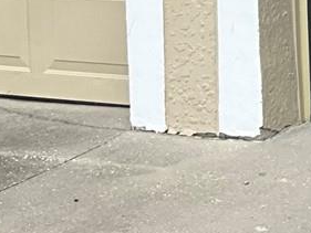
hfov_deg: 10.9
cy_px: -157
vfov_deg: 8.7
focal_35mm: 165
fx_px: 1483
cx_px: 625
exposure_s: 1/944
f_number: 1.8
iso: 25
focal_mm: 3
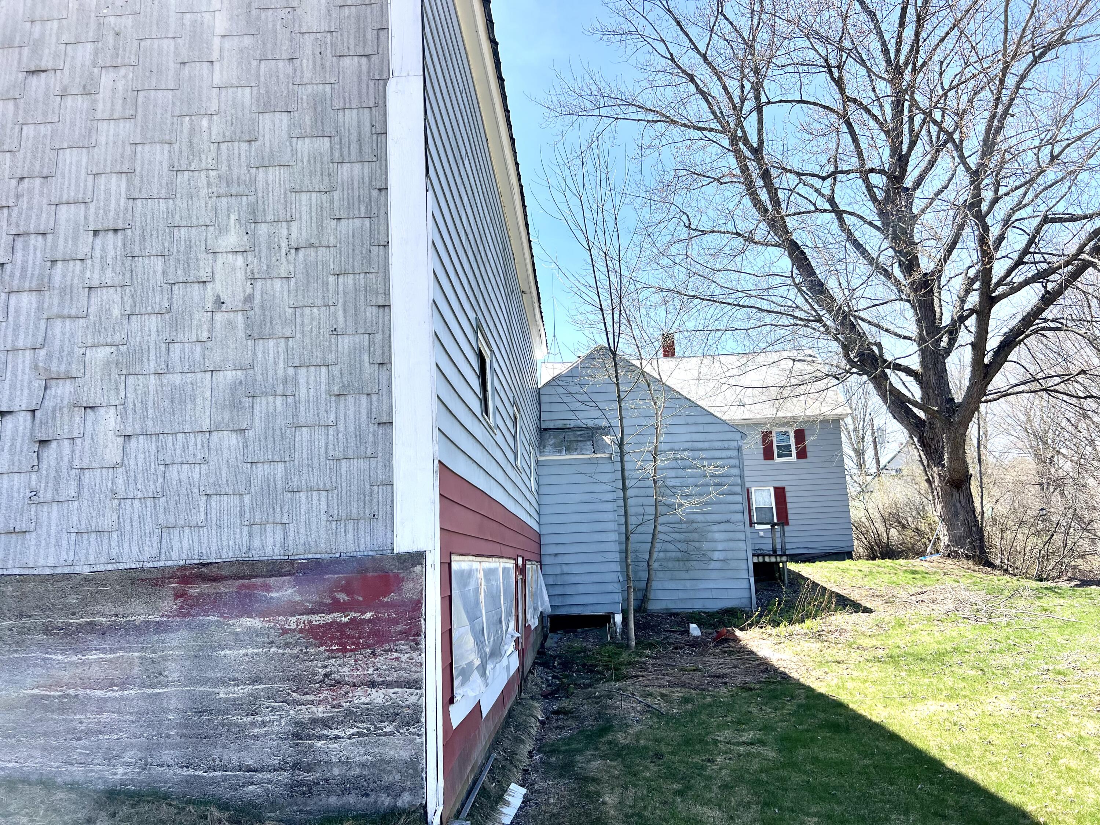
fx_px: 826
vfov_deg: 53.1
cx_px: 550
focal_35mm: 26
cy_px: 412
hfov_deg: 67.3
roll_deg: +3.5
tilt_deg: +11.3
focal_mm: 5.7
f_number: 1.5
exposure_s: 1/1869
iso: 50
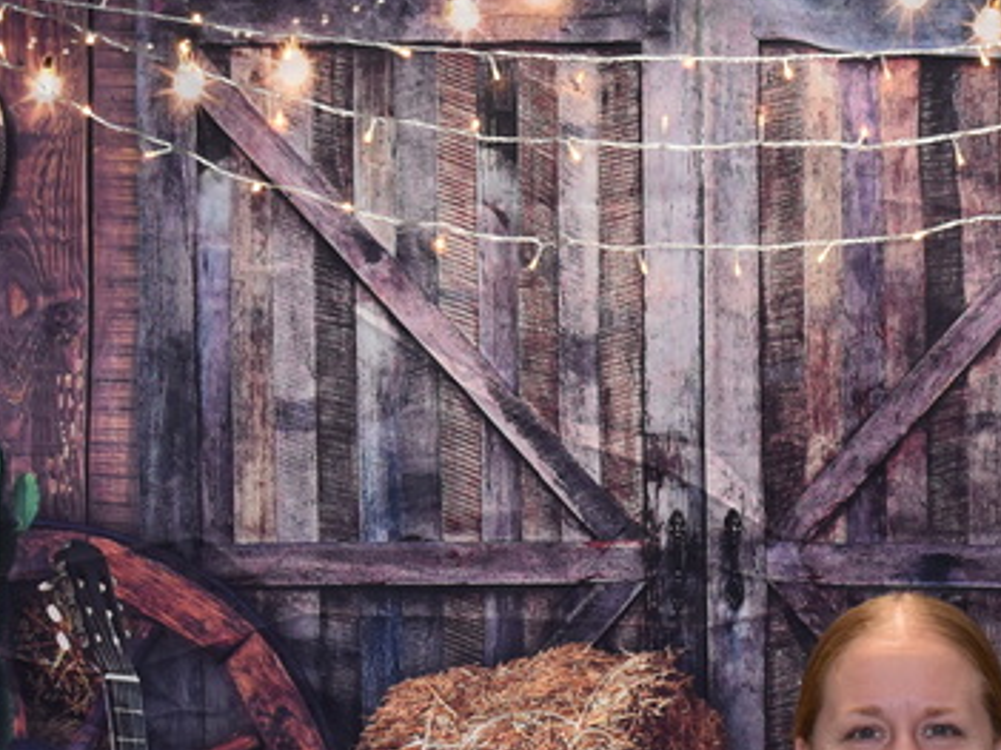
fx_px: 3770
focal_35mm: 130
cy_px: 677
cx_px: 710
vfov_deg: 11.3
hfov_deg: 15.1
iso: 1000
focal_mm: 31
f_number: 4.2
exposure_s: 1/125
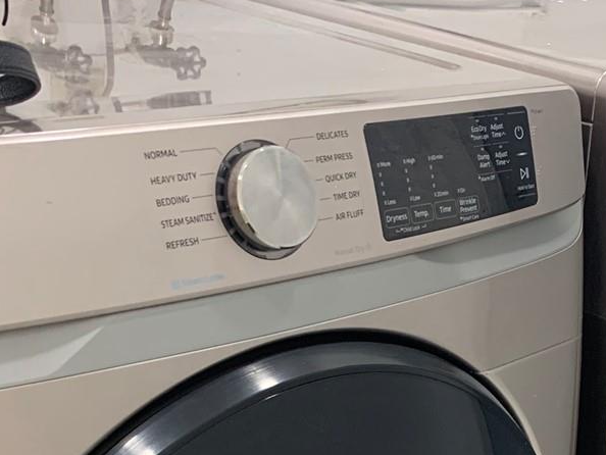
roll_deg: -5.6
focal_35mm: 70
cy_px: 579
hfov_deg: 26.9
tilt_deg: -32.4
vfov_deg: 19.5
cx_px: 537
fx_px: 1226
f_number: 1.8
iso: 125
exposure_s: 1/60
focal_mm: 4.25
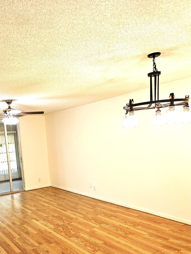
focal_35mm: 33
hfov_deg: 42.0
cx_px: 54
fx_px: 243
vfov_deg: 53.8
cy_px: 178
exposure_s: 1/60
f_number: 1.8
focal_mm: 5.4
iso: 80
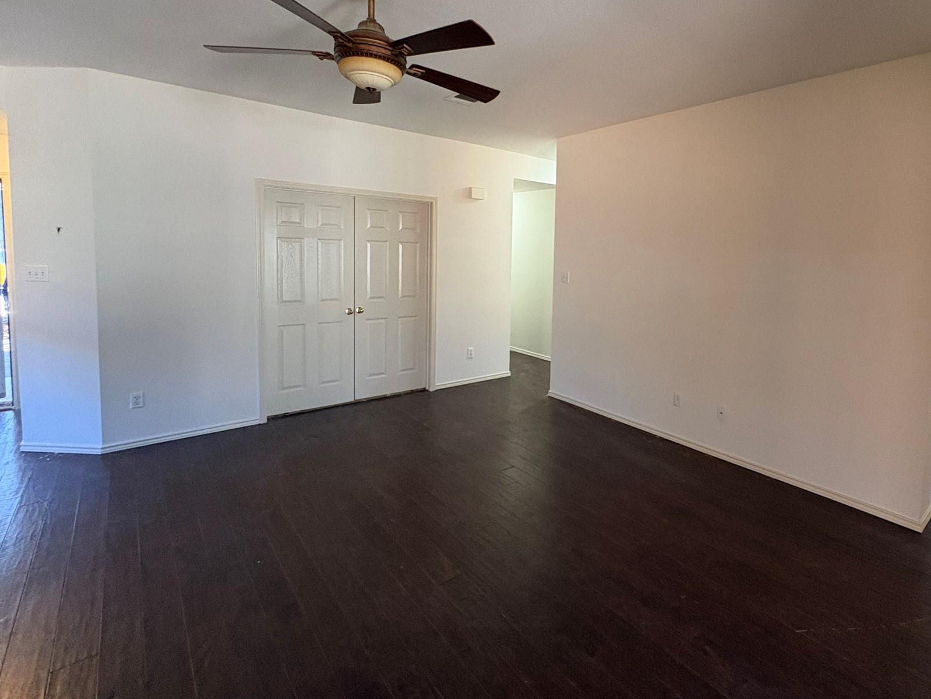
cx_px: 577
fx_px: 484
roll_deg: -0.8
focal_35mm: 18
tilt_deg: -0.9
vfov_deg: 71.0
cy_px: 284
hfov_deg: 86.2
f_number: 2.2
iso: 400
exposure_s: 1/60
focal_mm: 2.22
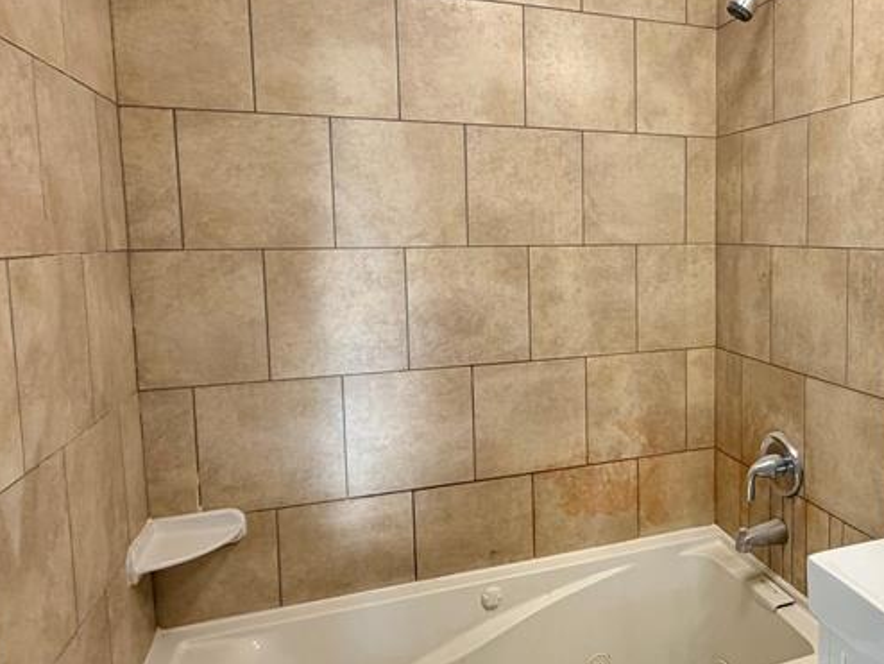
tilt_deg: -5.4
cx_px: 669
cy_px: 295
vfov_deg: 48.2
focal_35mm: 29
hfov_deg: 58.3
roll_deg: +0.5
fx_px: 741
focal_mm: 2.22
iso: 200
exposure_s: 1/120
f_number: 2.2
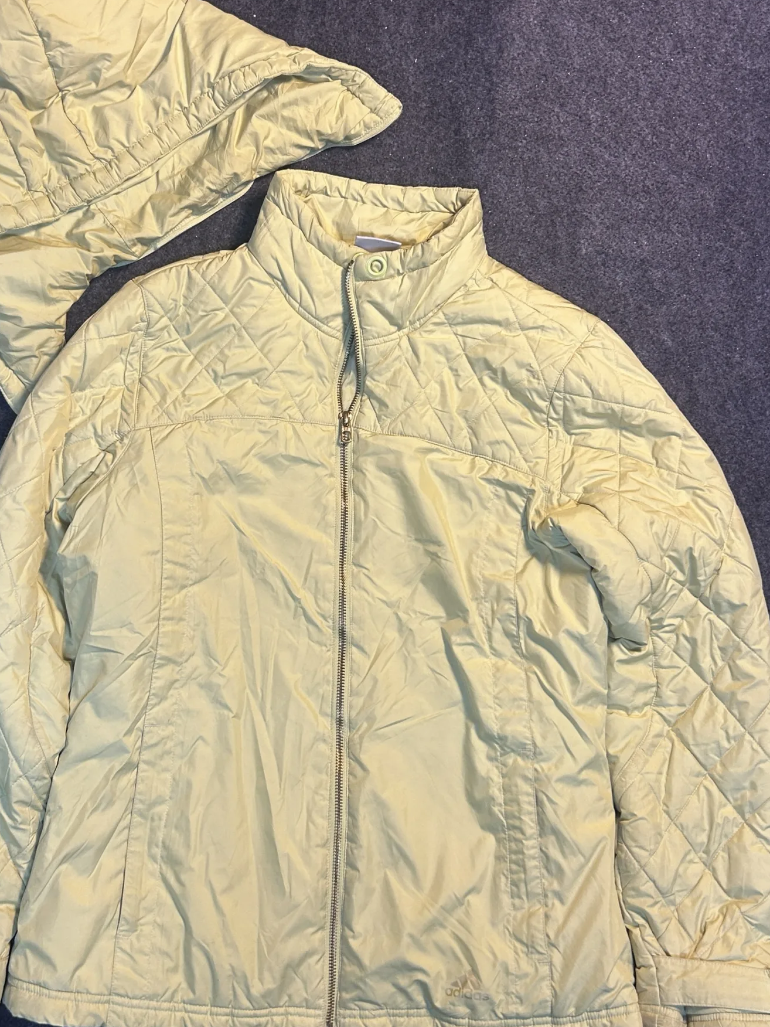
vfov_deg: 49.0
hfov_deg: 37.6
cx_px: 315
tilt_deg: -55.2
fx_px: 1127
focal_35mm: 38
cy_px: 498
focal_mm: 5.7
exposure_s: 1/50
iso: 100
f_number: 1.5
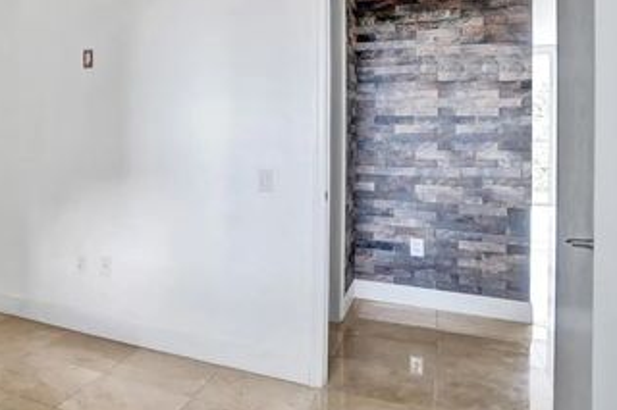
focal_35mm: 32
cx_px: 19
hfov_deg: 49.5
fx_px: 548
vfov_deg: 40.2
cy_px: 117
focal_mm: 16
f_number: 4
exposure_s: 1/125
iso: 2000
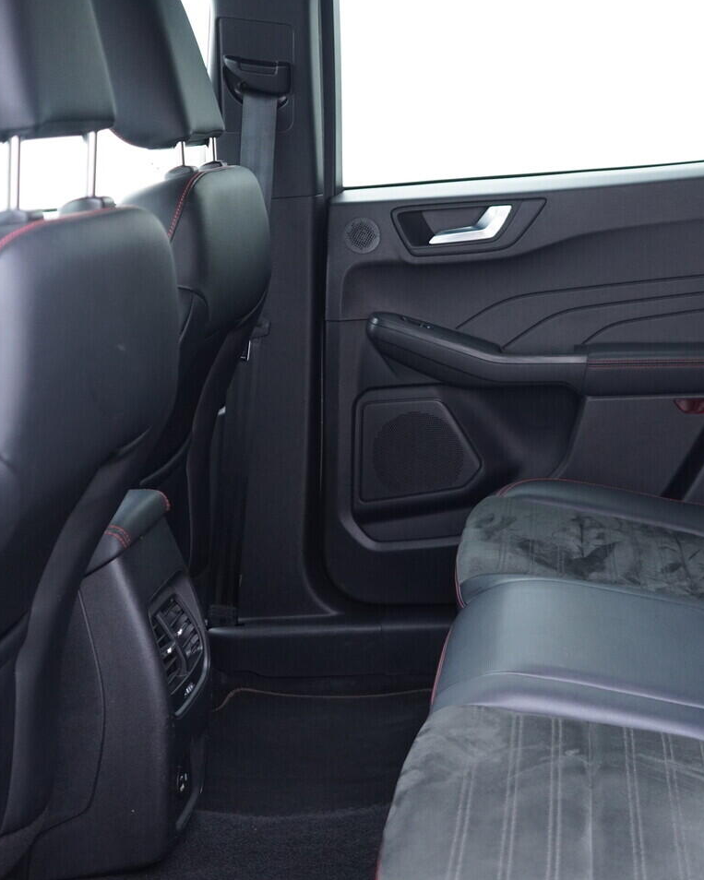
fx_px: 1328
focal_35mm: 51
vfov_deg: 36.7
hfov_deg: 28.5
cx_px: 640
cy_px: 439
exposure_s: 1/40
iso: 1000
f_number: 2.8
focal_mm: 24
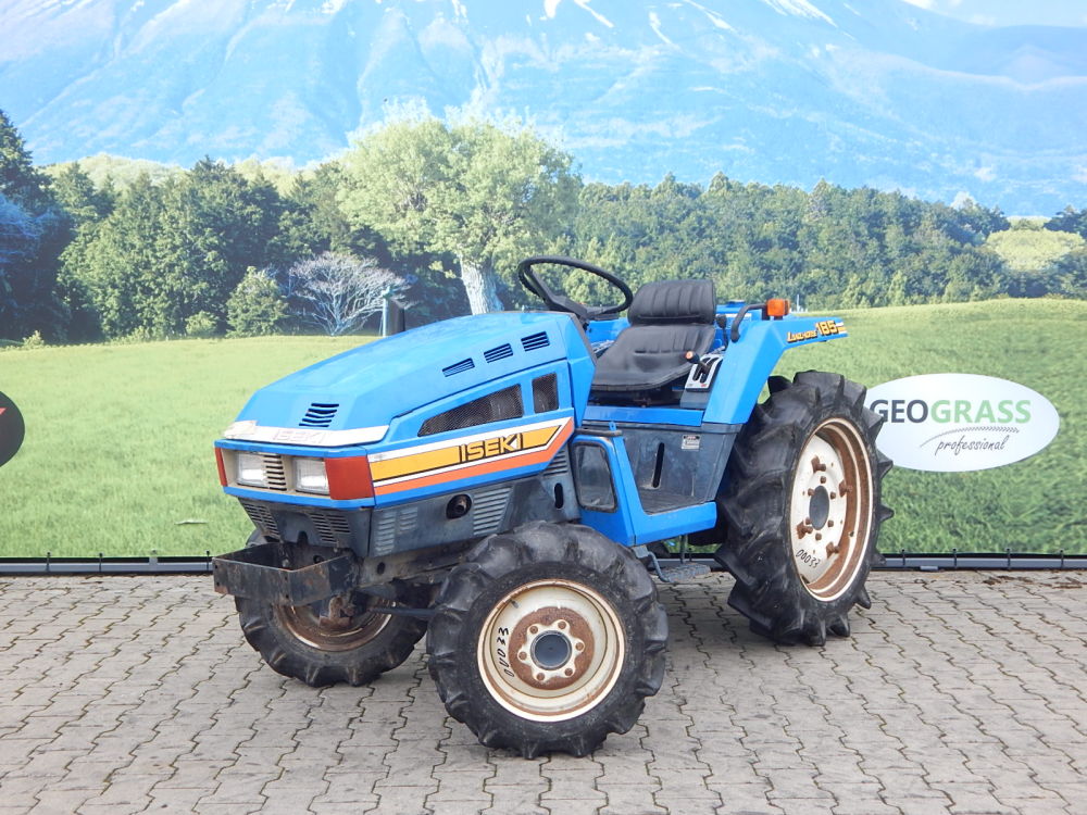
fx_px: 1193
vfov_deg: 37.7
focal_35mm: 38
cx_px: 544
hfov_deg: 49.0
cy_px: 408
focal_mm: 6.8
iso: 125
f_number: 3.4
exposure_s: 1/320
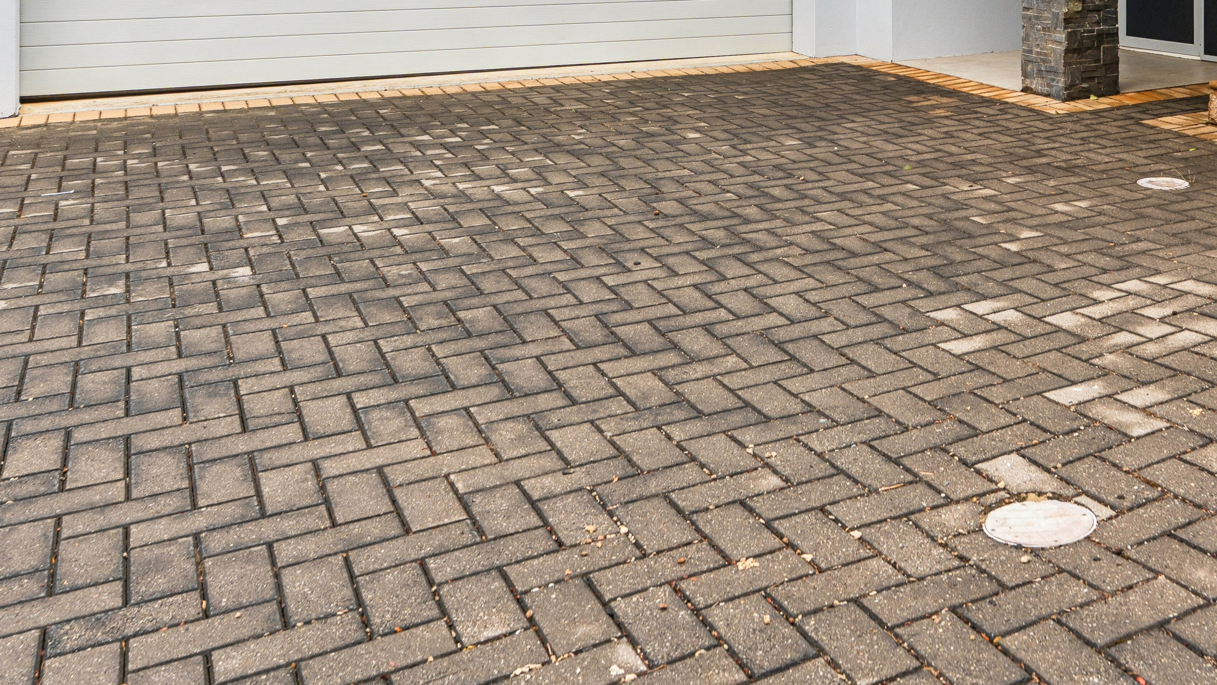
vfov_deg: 26.3
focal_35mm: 40
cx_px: 873
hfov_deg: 48.9
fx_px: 1294
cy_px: -147
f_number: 7.1
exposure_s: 1/80
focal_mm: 18.5
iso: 100
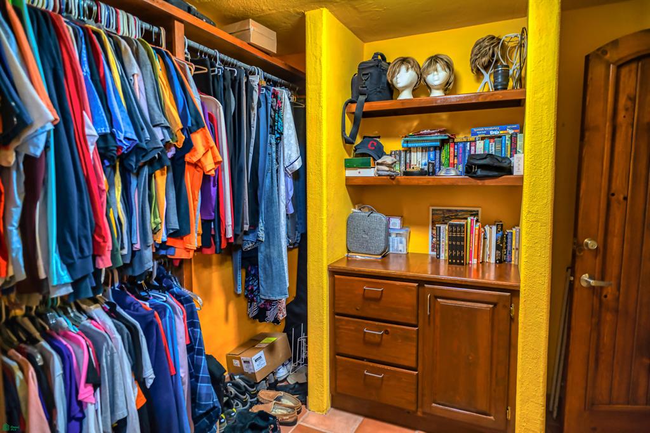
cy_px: 216
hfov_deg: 84.0
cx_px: 325
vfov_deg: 61.9
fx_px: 361
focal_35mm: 20
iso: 640
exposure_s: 1/90
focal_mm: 20
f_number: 2.8
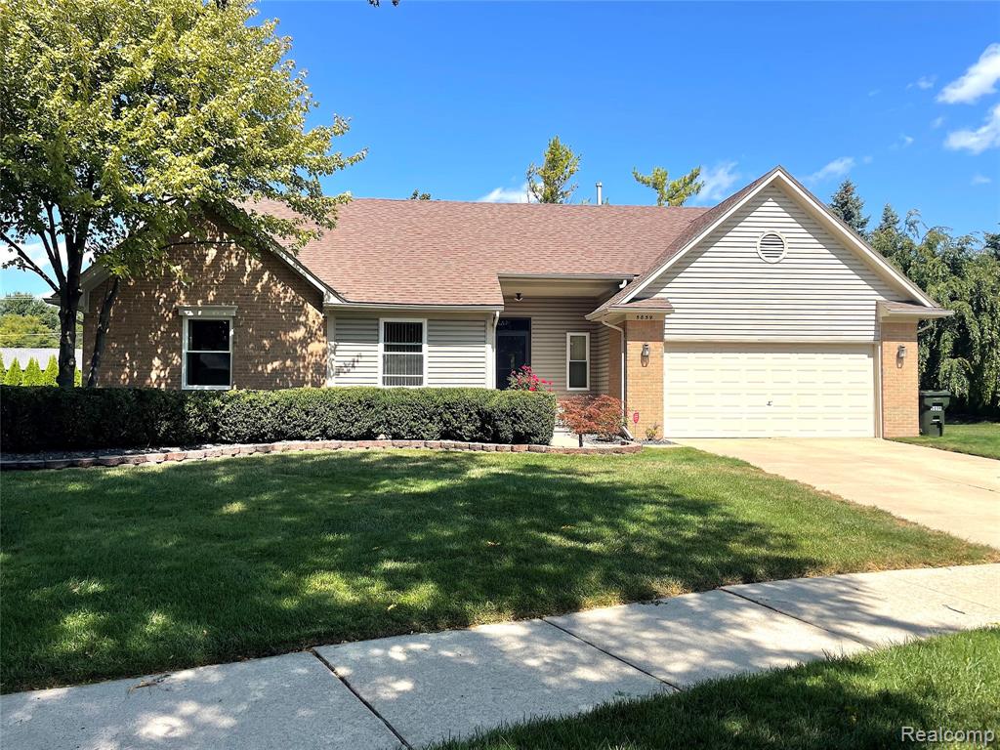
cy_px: 375
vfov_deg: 53.1
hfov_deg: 67.3
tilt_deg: +1.4
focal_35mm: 26
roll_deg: +0.6
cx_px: 500
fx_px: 751
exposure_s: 1/2747
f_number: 1.6
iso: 32
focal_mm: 4.2
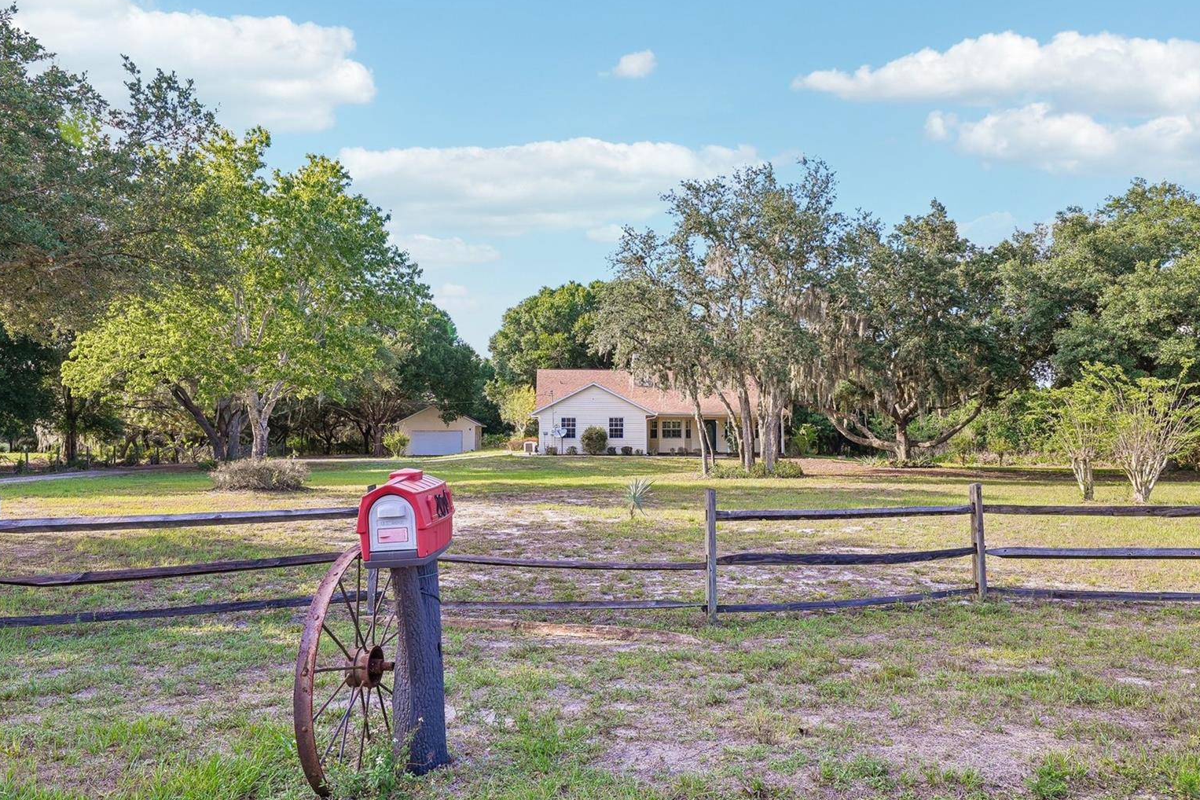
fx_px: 733
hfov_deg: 78.6
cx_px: 608
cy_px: 402
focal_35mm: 22
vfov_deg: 57.2
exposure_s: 1/50
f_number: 8
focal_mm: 14
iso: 50
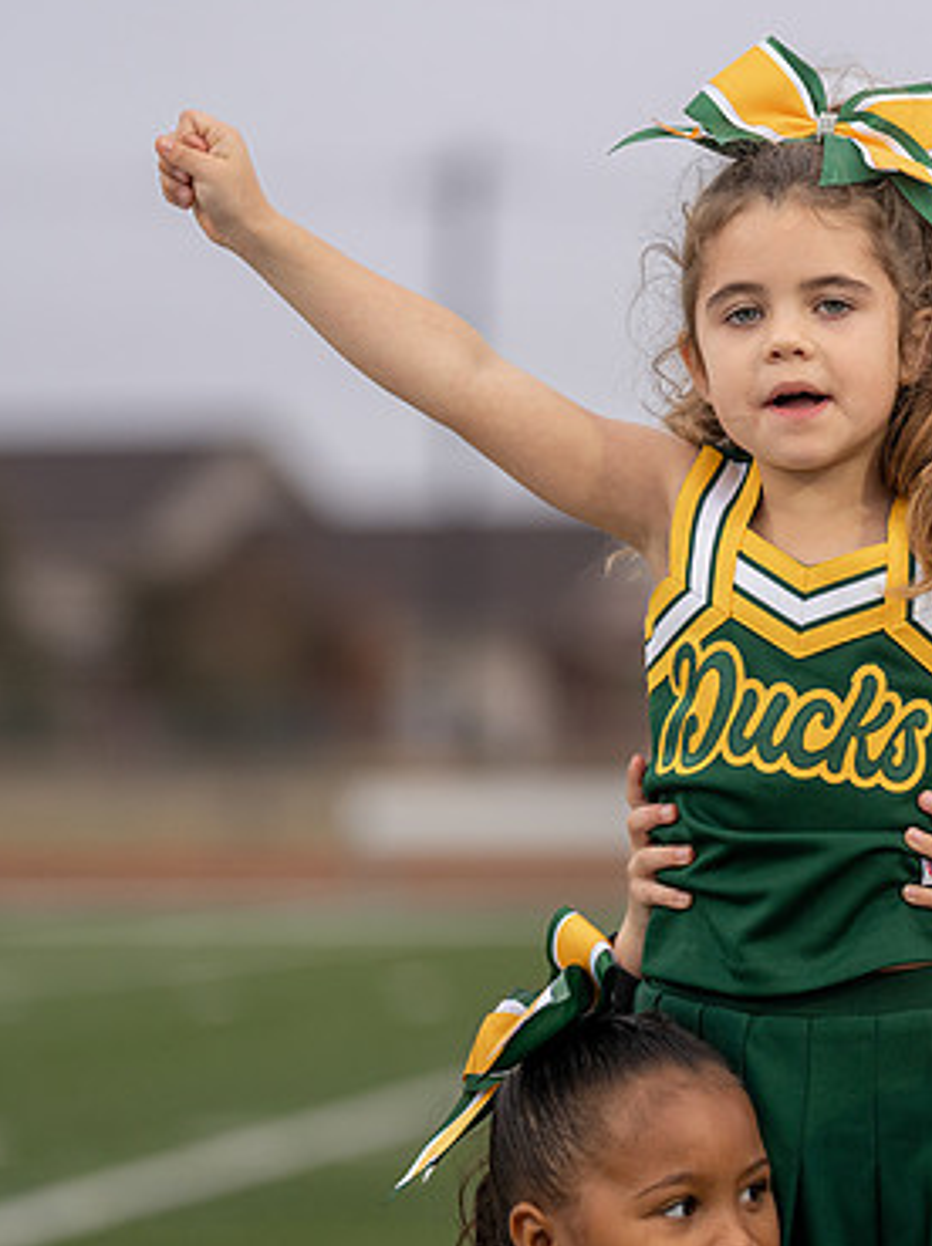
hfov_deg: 6.3
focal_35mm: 235
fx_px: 8451
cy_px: 550
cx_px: 807
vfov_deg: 8.4
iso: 500
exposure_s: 1/800
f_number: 2.8
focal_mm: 145
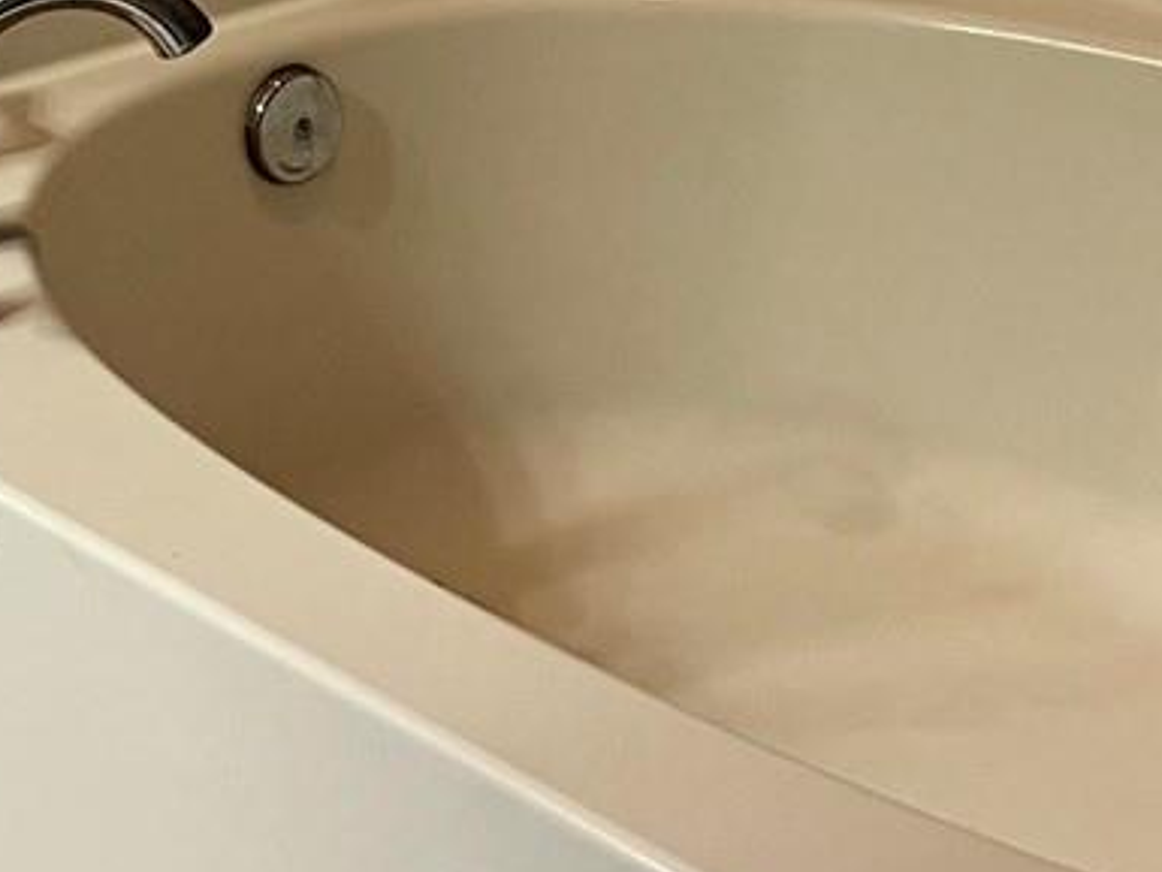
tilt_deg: -11.0
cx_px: 291
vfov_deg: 12.8
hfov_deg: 18.1
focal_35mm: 108
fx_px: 3627
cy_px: -520
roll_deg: +0.8
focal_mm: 5.7
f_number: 1.5
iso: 100
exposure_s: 1/60
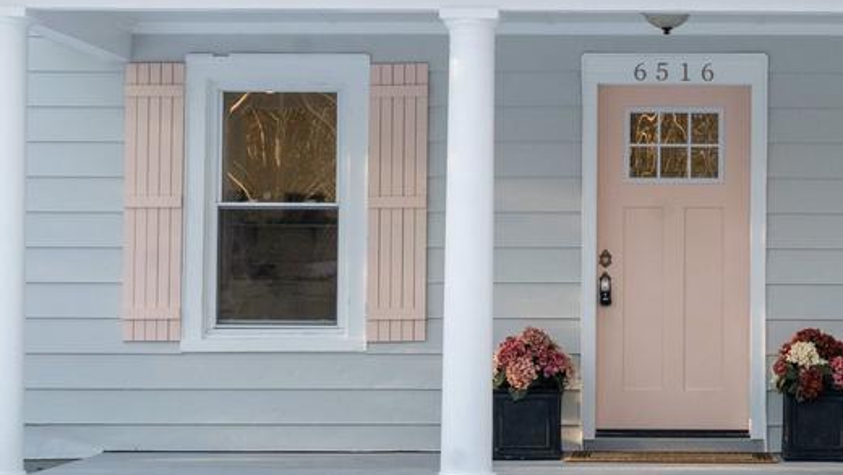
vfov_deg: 13.9
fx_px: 1946
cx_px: 687
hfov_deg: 24.0
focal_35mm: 87
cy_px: 224
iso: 250
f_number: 11
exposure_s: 1/100
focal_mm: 30
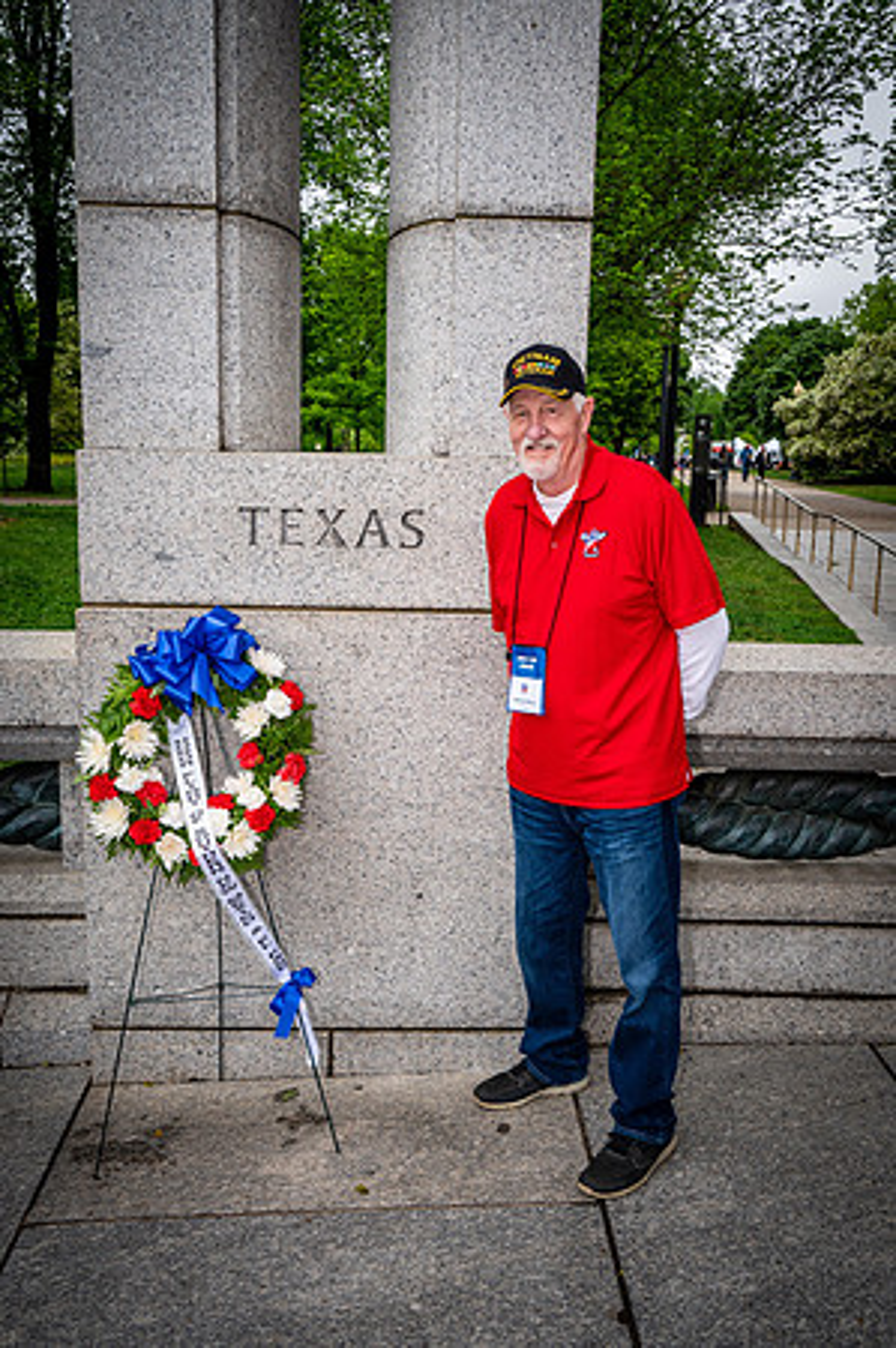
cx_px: 448
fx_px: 1141
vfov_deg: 61.2
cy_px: 674
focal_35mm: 30
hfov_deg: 42.9
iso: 1100
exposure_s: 1/640
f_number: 8
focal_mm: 30.5
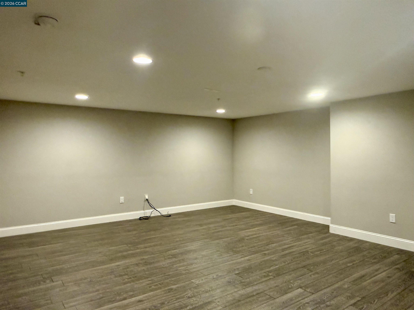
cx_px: 207
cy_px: 155
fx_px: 287
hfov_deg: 71.6
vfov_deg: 56.8
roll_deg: +0.1
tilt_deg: -0.1
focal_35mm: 24
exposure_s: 1/60
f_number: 2.2
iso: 400
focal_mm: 2.22
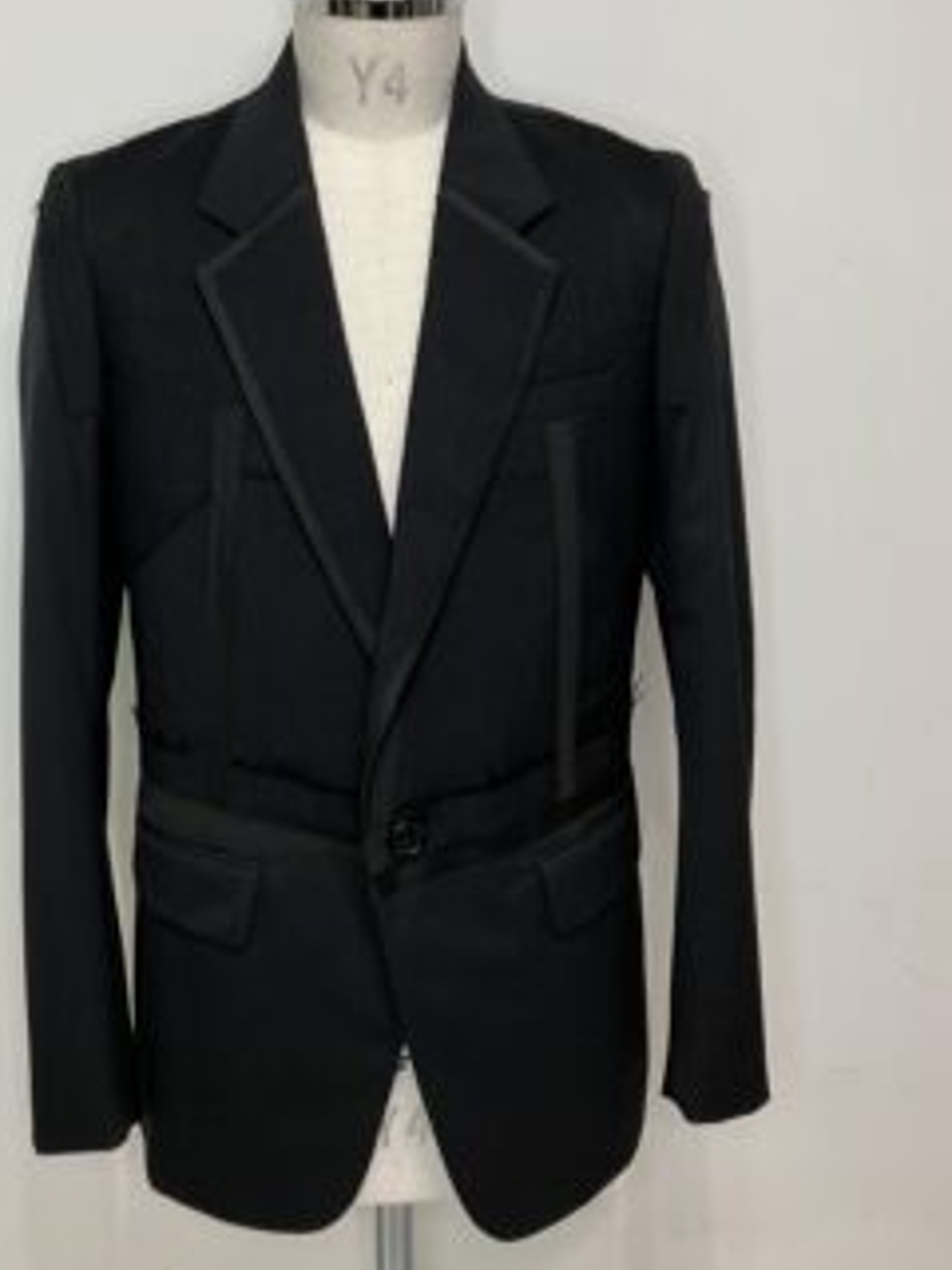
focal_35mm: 35
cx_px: 377
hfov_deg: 40.5
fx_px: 1283
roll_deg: +1.3
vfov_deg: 52.3
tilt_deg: -9.9
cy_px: 512
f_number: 1.8
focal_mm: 3.99
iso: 160
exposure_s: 1/50
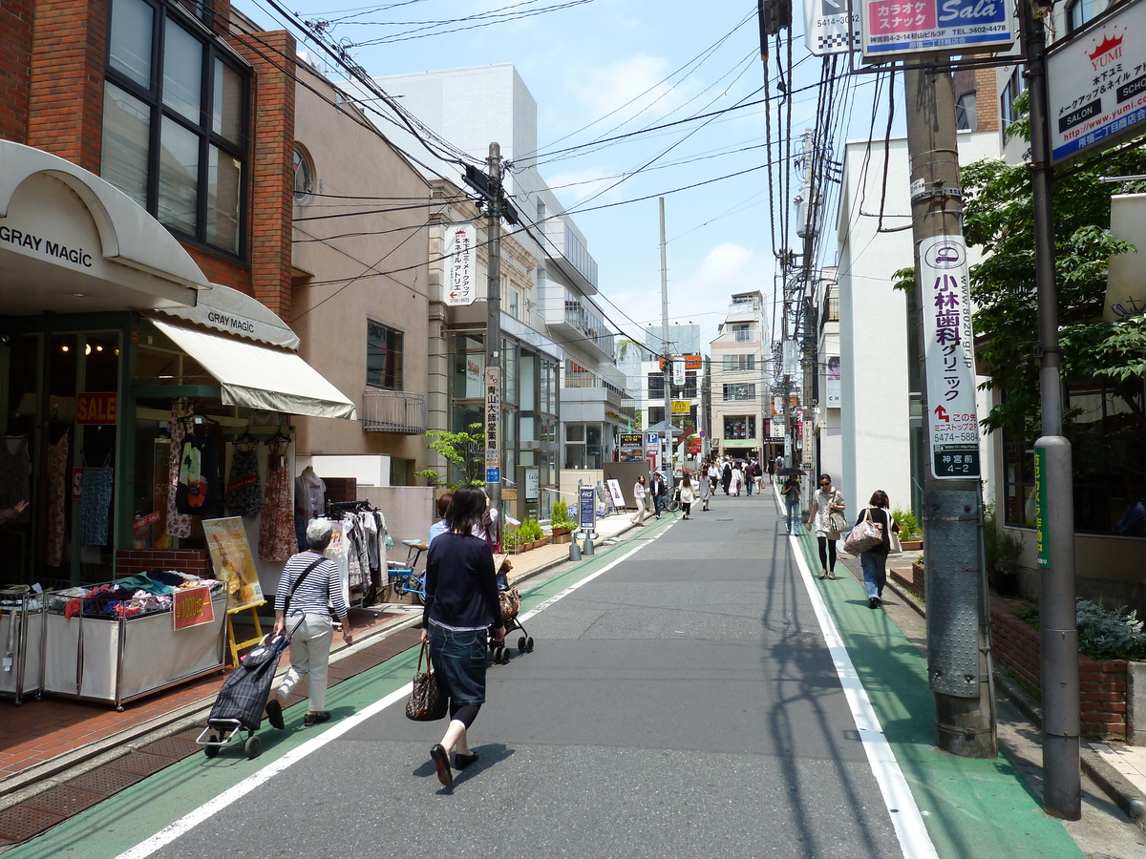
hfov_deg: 69.4
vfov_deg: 54.9
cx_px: 573
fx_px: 828
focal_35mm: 25
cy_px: 430
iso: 80
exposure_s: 1/400
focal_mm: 4.1
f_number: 4
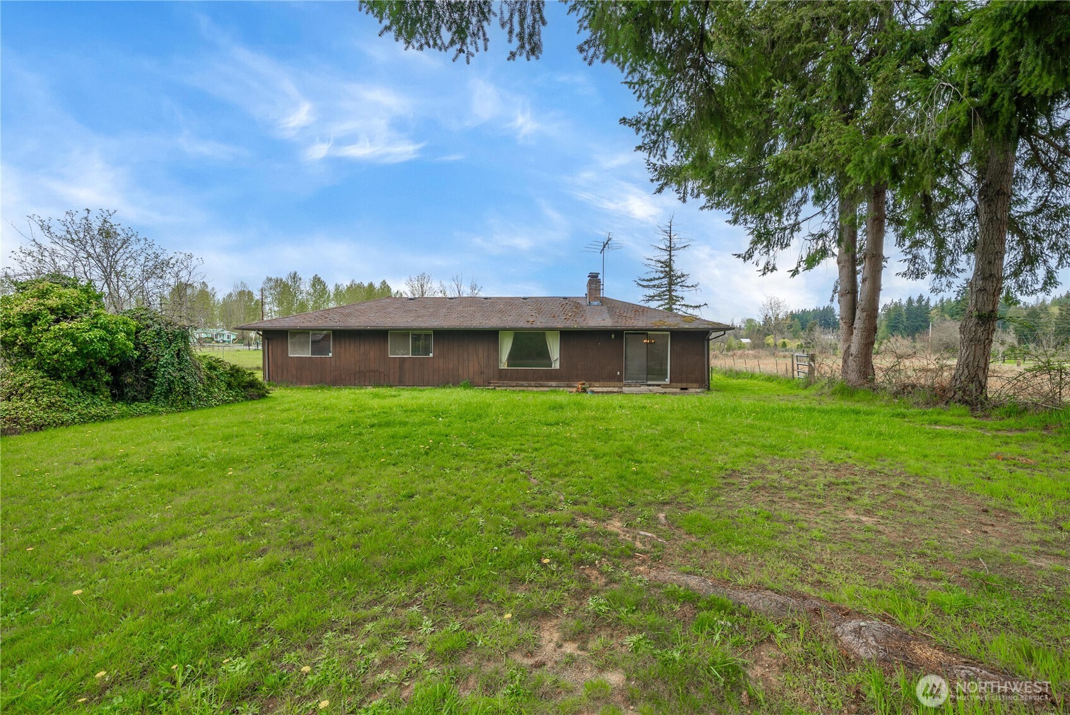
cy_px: 358
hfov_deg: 100.4
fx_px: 446
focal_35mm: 15
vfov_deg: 77.4
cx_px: 535
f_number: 7.1
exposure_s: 1/60
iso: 80
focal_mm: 15
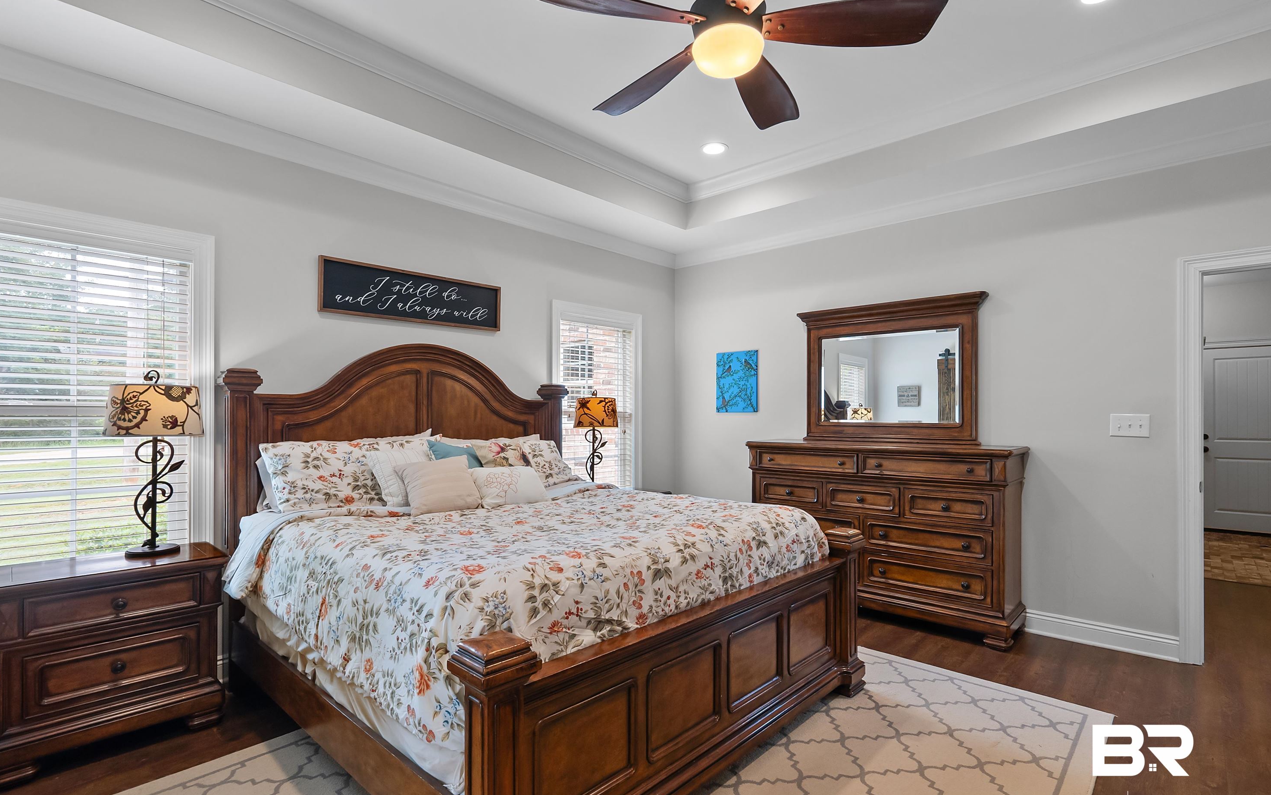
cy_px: 426
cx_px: 646
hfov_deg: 94.4
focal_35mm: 17
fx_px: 589
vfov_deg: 67.9
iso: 500
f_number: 8
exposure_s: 1/10
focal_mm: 16
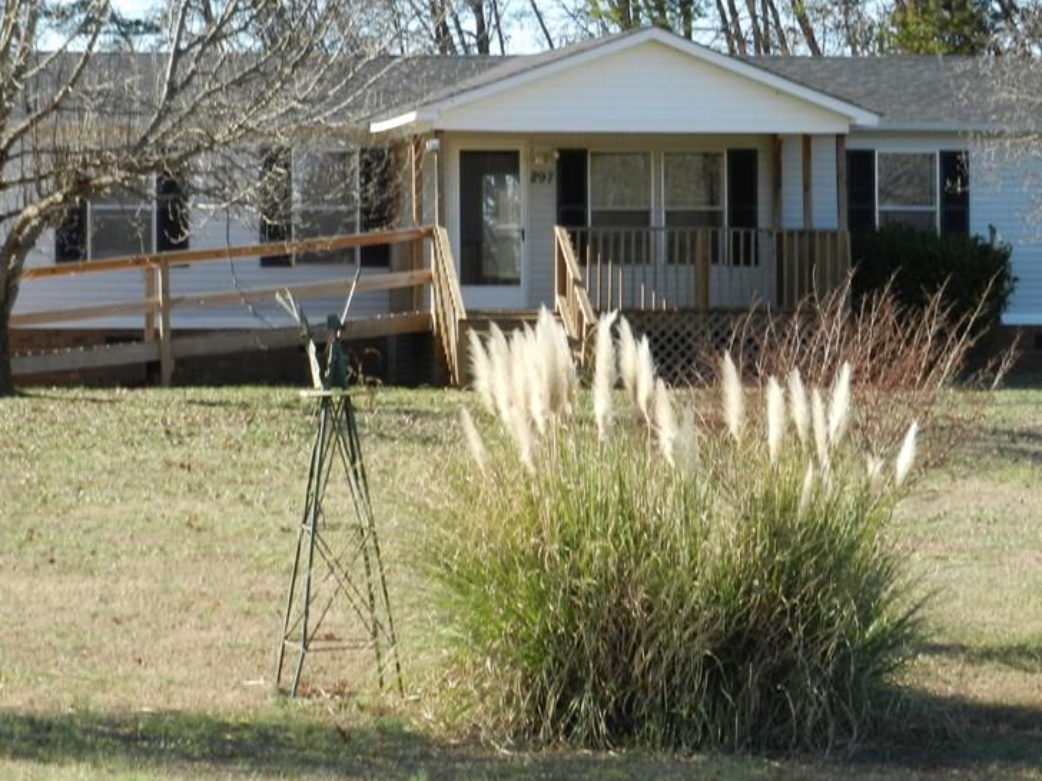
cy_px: 288
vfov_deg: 10.0
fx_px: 4485
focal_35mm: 149
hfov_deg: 13.3
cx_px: 492
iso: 160
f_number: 5
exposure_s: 1/320
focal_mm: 19.1
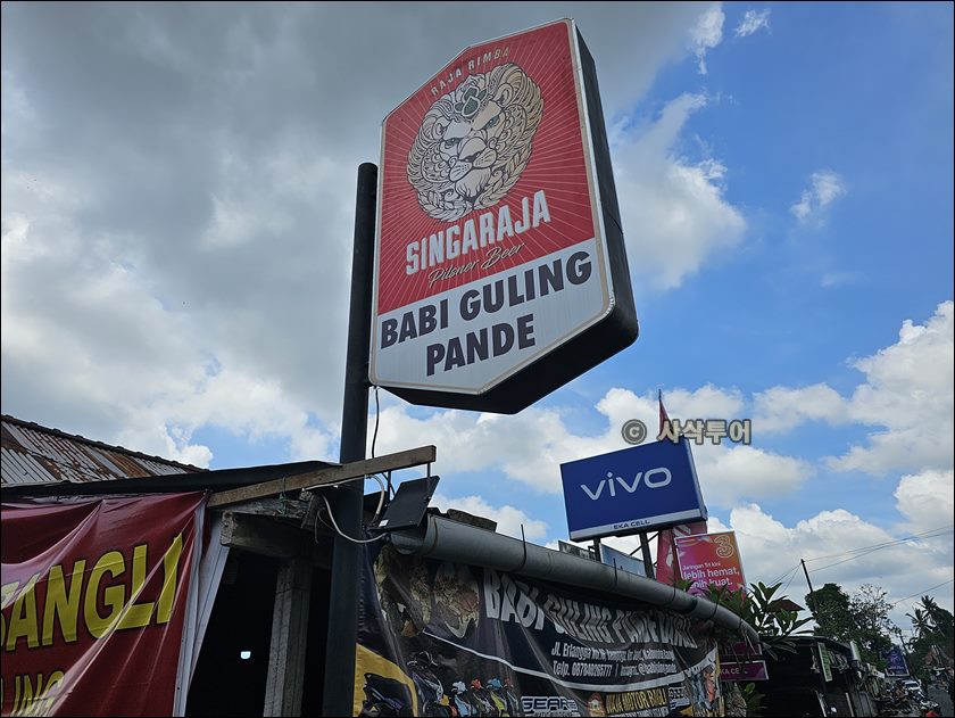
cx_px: 478
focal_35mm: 23
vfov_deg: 58.9
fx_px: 635
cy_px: 359
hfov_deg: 73.9
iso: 12
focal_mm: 6.3
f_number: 1.7
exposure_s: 1/1663
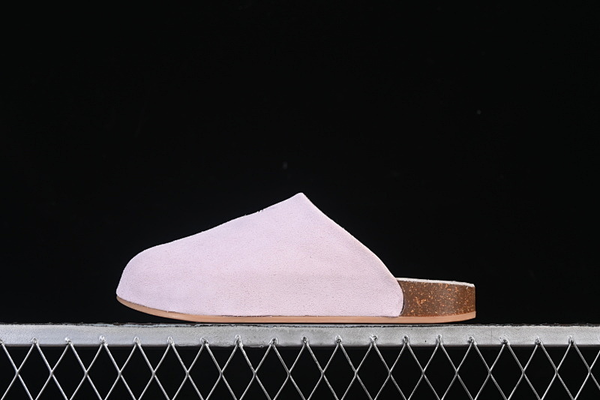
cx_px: 300
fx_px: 1250
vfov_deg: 18.2
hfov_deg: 27.0
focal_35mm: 75
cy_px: 200
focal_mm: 50
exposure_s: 1/80
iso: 160
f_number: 8
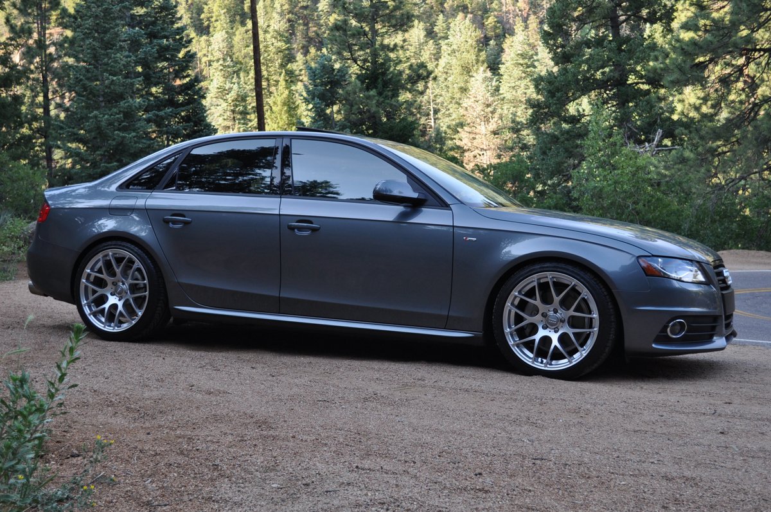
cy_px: 256
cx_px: 386
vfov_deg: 26.4
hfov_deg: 38.9
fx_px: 1091
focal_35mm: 51
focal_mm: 34
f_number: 5.6
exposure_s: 1/125
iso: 360
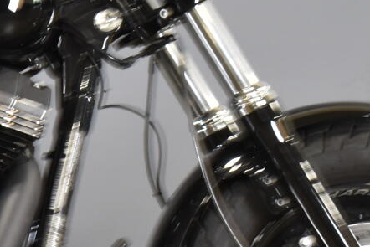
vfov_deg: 6.5
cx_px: -208
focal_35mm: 210
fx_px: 2162
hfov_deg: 9.5
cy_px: 100
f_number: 4.2
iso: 400
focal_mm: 31
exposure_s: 1/15
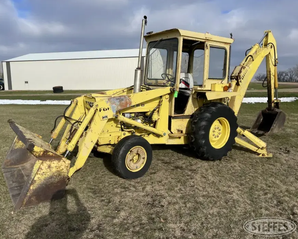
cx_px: 139
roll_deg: +1.5
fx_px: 247
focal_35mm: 28
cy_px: 117
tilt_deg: -6.3
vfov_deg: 51.5
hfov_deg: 62.2
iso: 32
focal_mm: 5.1
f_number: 1.6
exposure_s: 1/5376
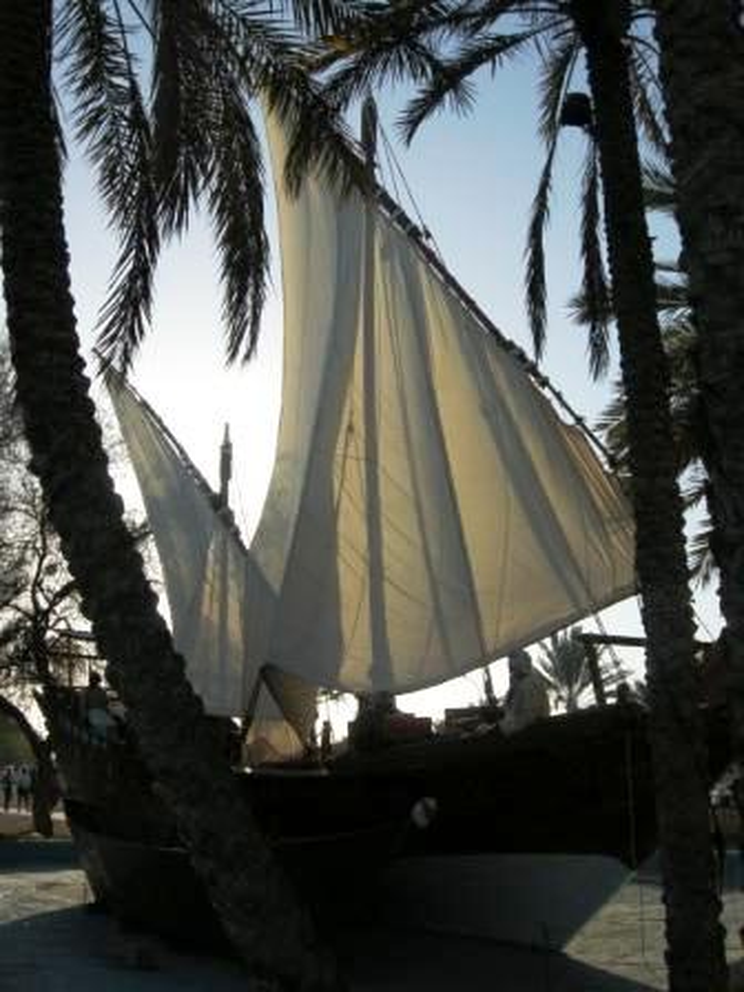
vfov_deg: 52.6
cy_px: 496
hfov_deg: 40.7
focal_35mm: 35
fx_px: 1003
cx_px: 372
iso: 64
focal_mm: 7.5
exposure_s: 1/315
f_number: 6.1
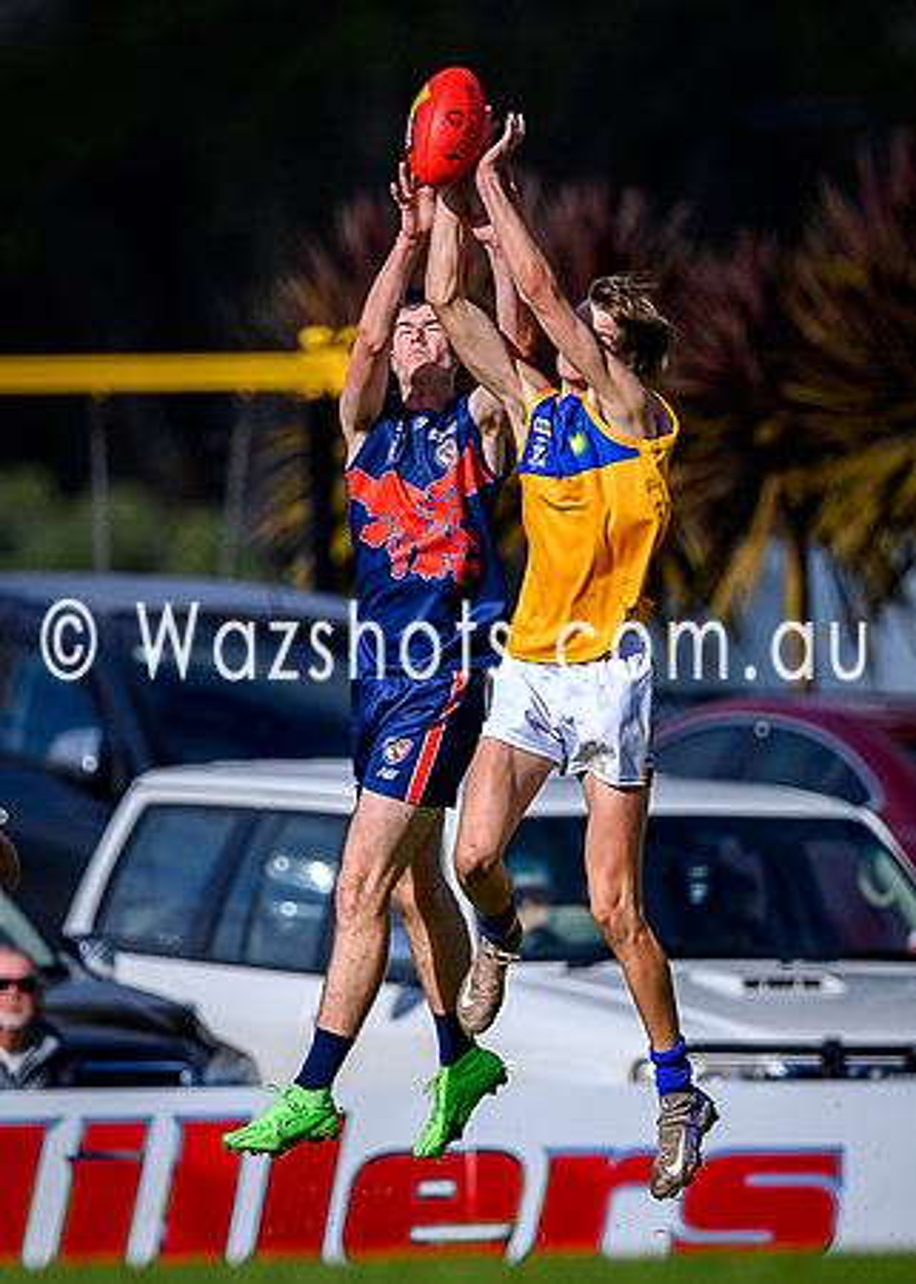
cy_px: 590
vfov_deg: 1.7
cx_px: 424
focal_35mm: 1177
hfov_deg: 1.2
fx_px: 42923
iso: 160
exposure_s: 1/2000
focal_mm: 500
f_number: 4
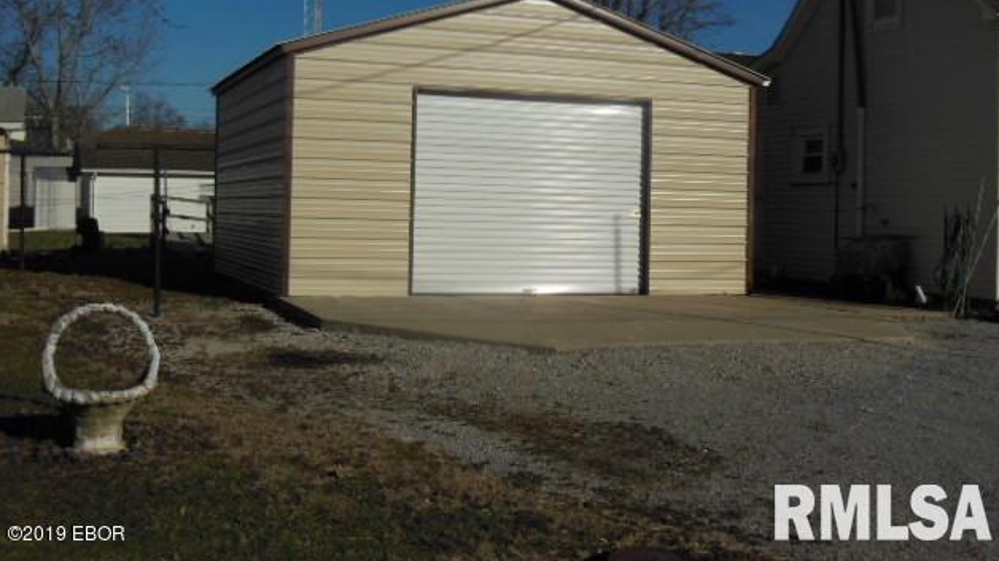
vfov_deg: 23.8
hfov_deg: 41.3
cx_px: 507
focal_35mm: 50
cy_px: 184
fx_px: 1324
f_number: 8.8
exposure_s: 1/800
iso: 125
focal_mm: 8
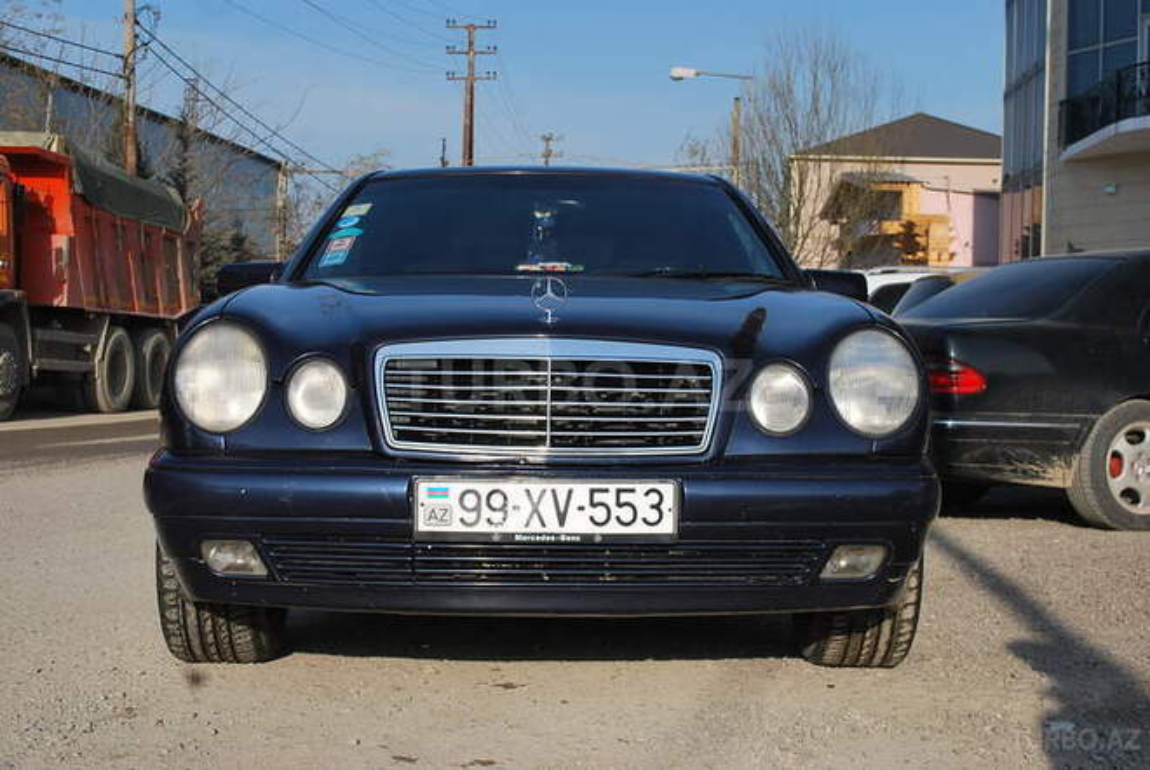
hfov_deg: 37.8
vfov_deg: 25.8
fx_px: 1679
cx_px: 575
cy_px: 385
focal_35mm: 52
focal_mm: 35
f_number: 8
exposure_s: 1/250
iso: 100
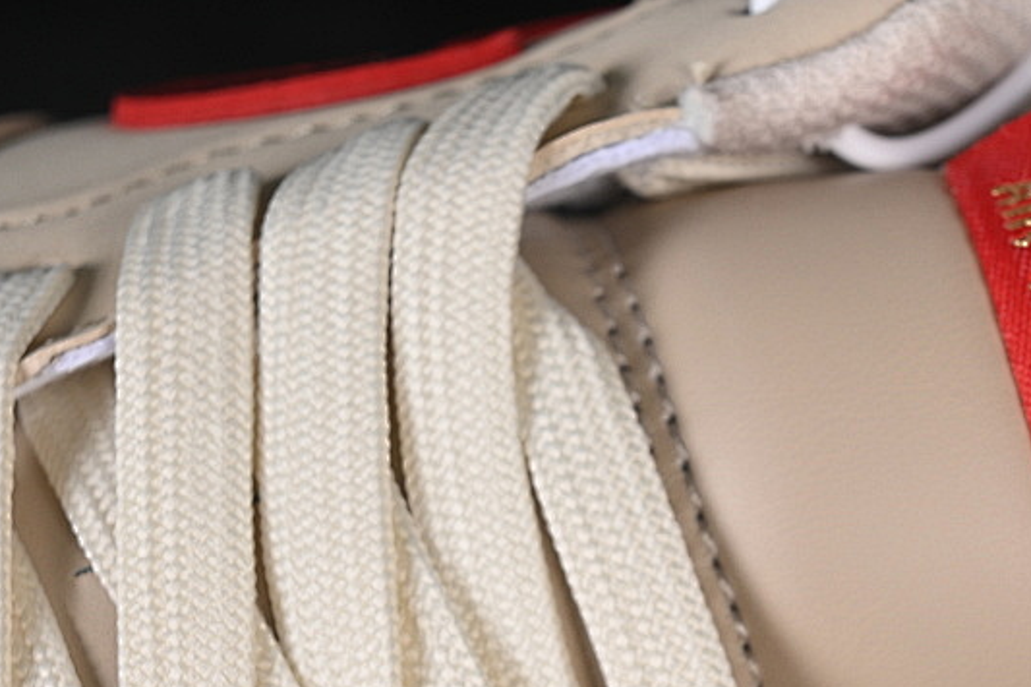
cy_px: 557
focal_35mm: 152
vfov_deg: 9.0
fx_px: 4352
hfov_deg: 13.5
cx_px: 725
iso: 160
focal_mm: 50
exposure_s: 1/80
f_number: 7.1
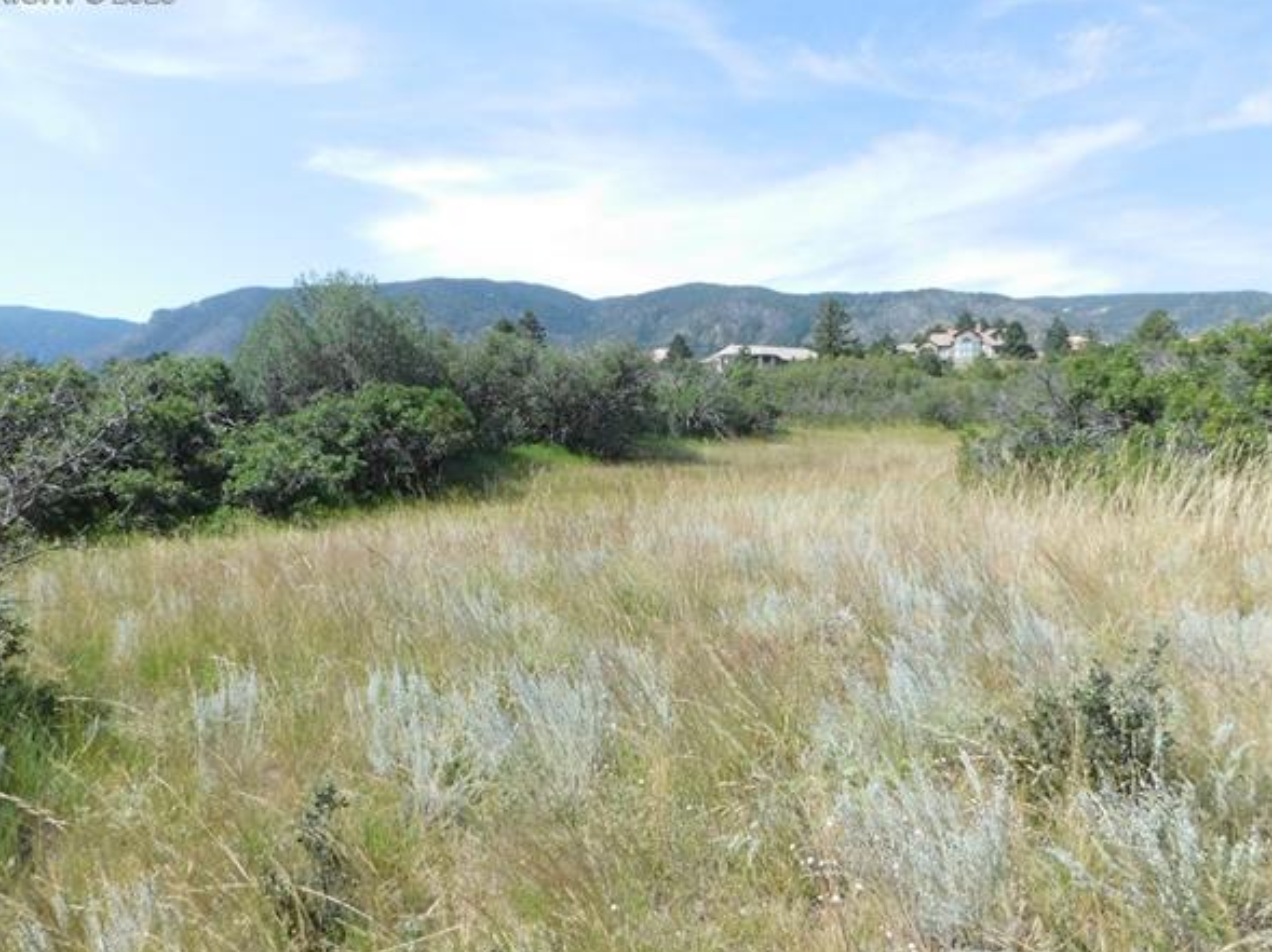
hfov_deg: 69.4
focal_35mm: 25
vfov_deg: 54.8
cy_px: 446
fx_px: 918
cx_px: 603
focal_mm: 4
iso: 800
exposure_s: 1/1500
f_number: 6
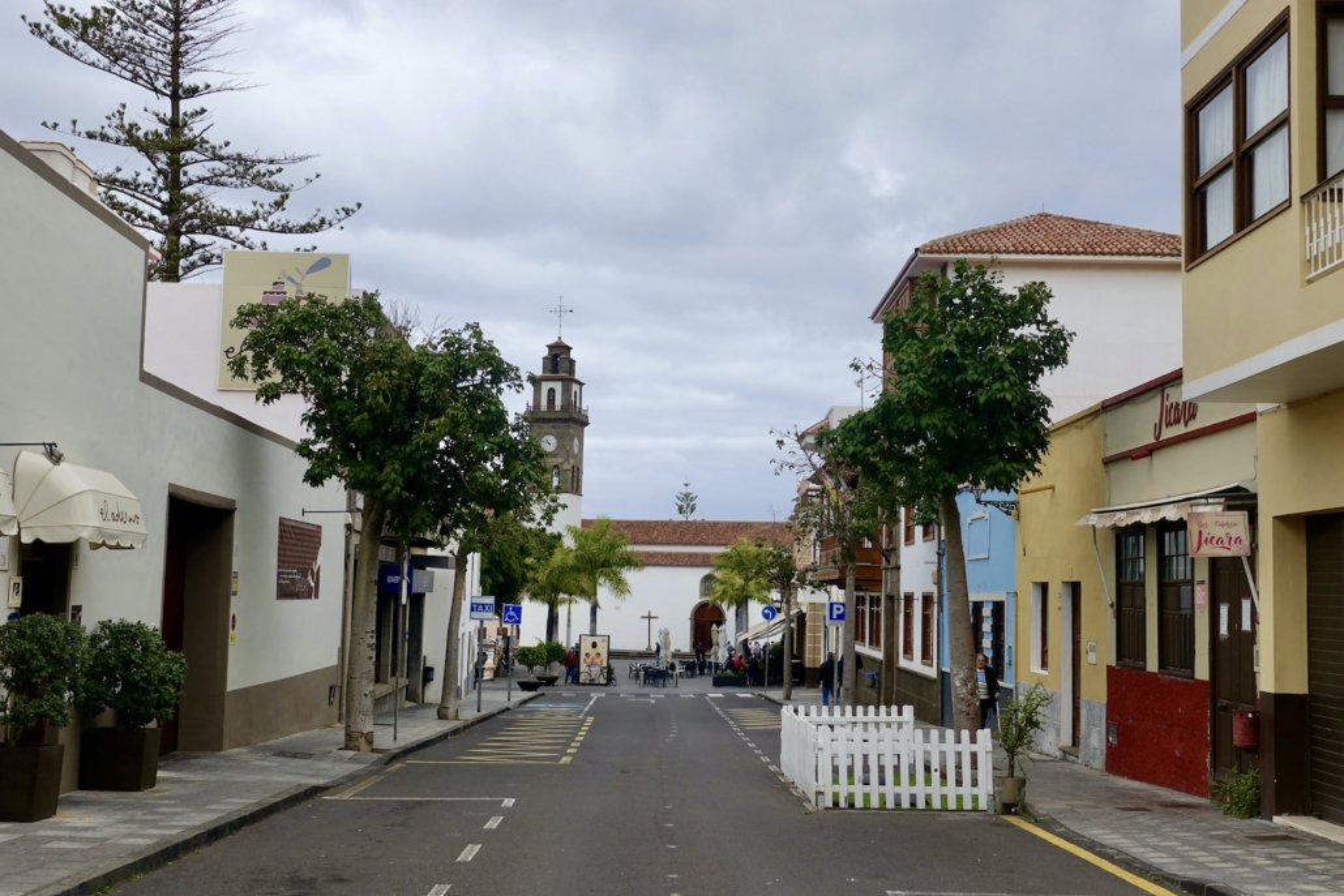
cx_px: 672
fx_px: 1531
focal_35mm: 41
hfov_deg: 47.4
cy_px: 448
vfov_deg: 32.6
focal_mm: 15.1
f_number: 5.6
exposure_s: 1/320
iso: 125
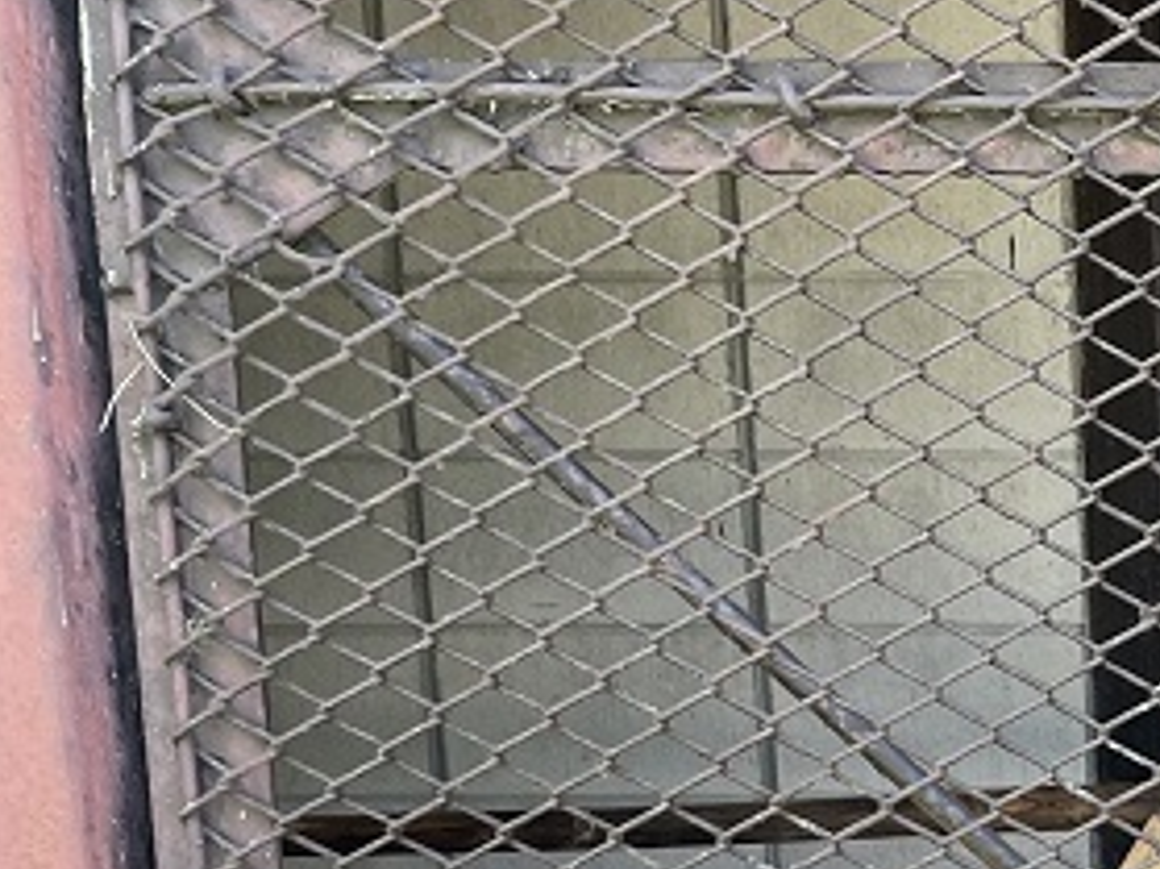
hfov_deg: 22.0
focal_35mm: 76
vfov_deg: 17.8
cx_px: 1657
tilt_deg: -11.2
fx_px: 2546
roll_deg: +0.9
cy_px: 1208
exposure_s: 1/121
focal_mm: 4.2
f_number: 1.6
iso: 50
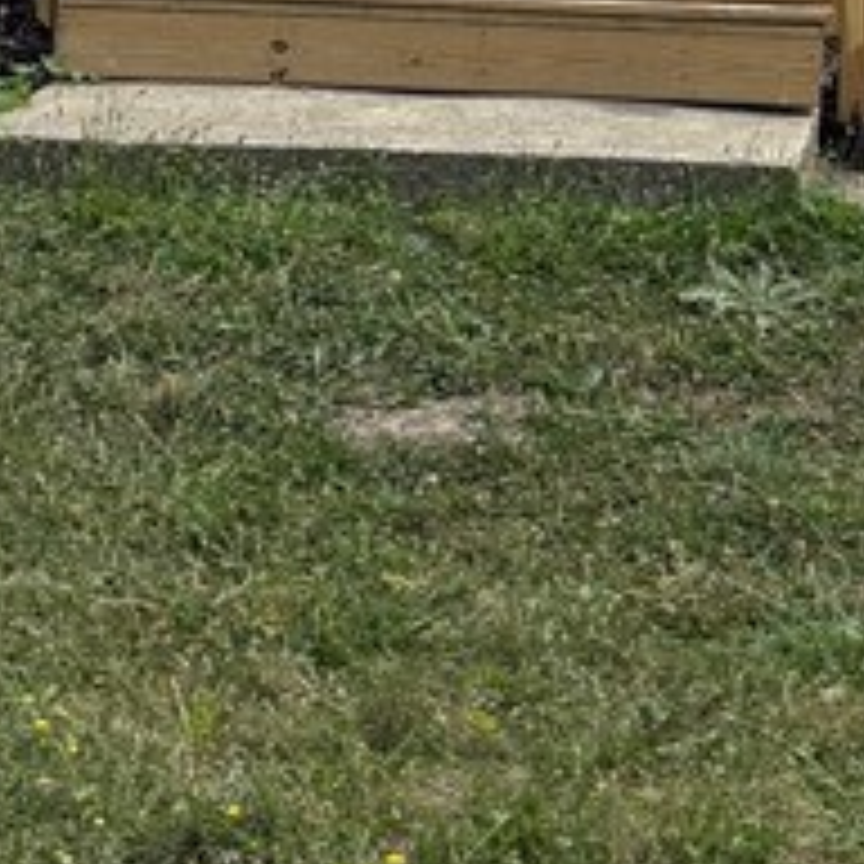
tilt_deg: +7.5
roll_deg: -0.9
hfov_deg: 15.2
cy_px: -576
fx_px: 3191
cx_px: 806
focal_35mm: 113
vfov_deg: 14.1
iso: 100
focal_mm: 6.76
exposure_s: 1/6711
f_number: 1.78
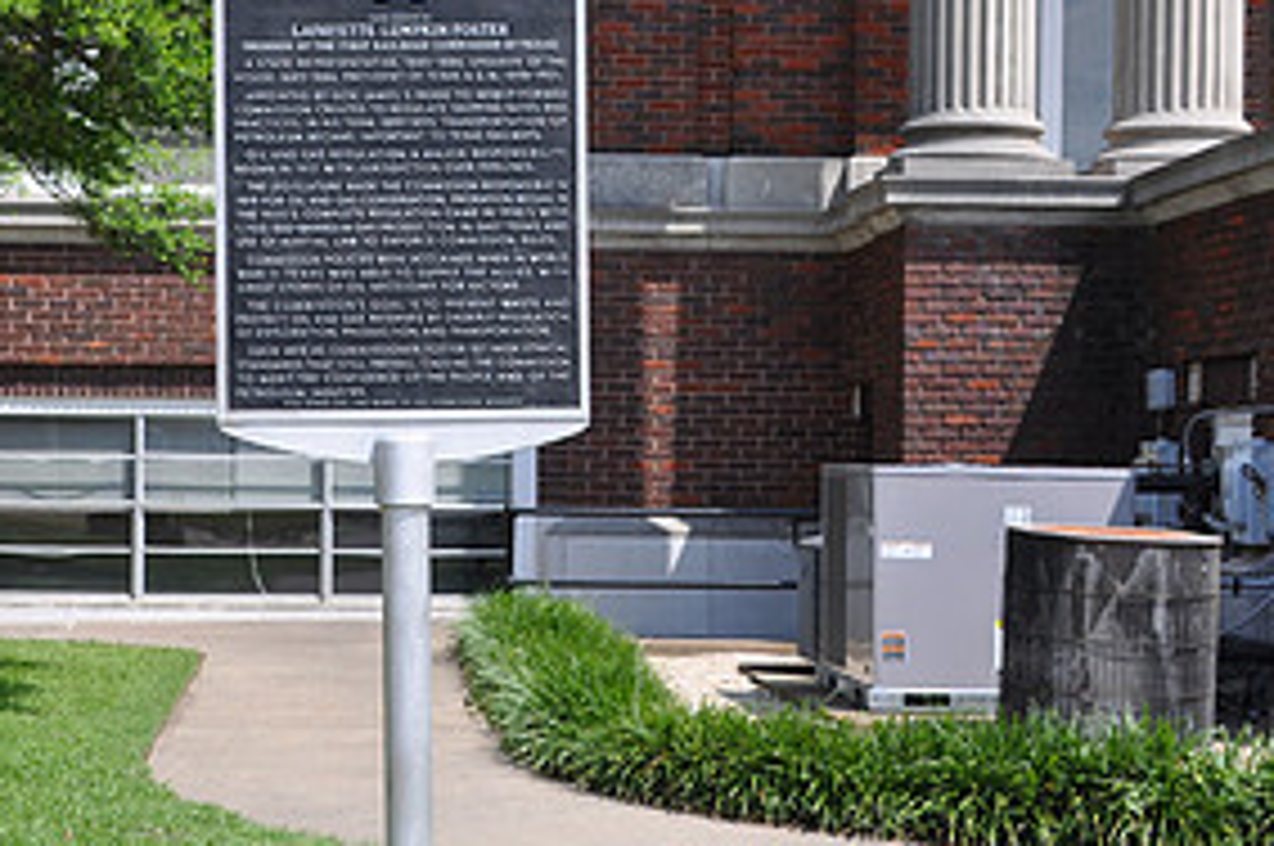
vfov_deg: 15.8
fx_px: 3040
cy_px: 344
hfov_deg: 23.6
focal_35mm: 86
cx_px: 459
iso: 200
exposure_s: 1/250
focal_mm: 28
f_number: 8
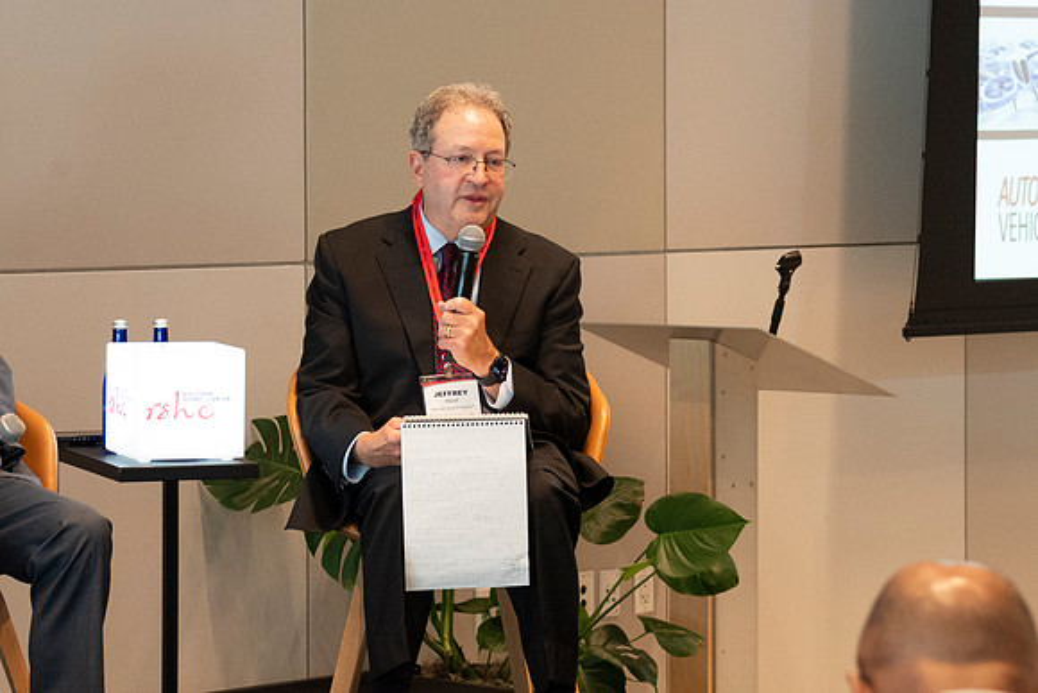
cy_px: 346
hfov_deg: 16.1
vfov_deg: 10.8
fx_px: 3670
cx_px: 519
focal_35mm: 127
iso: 3200
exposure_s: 1/80
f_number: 5.6
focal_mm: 82
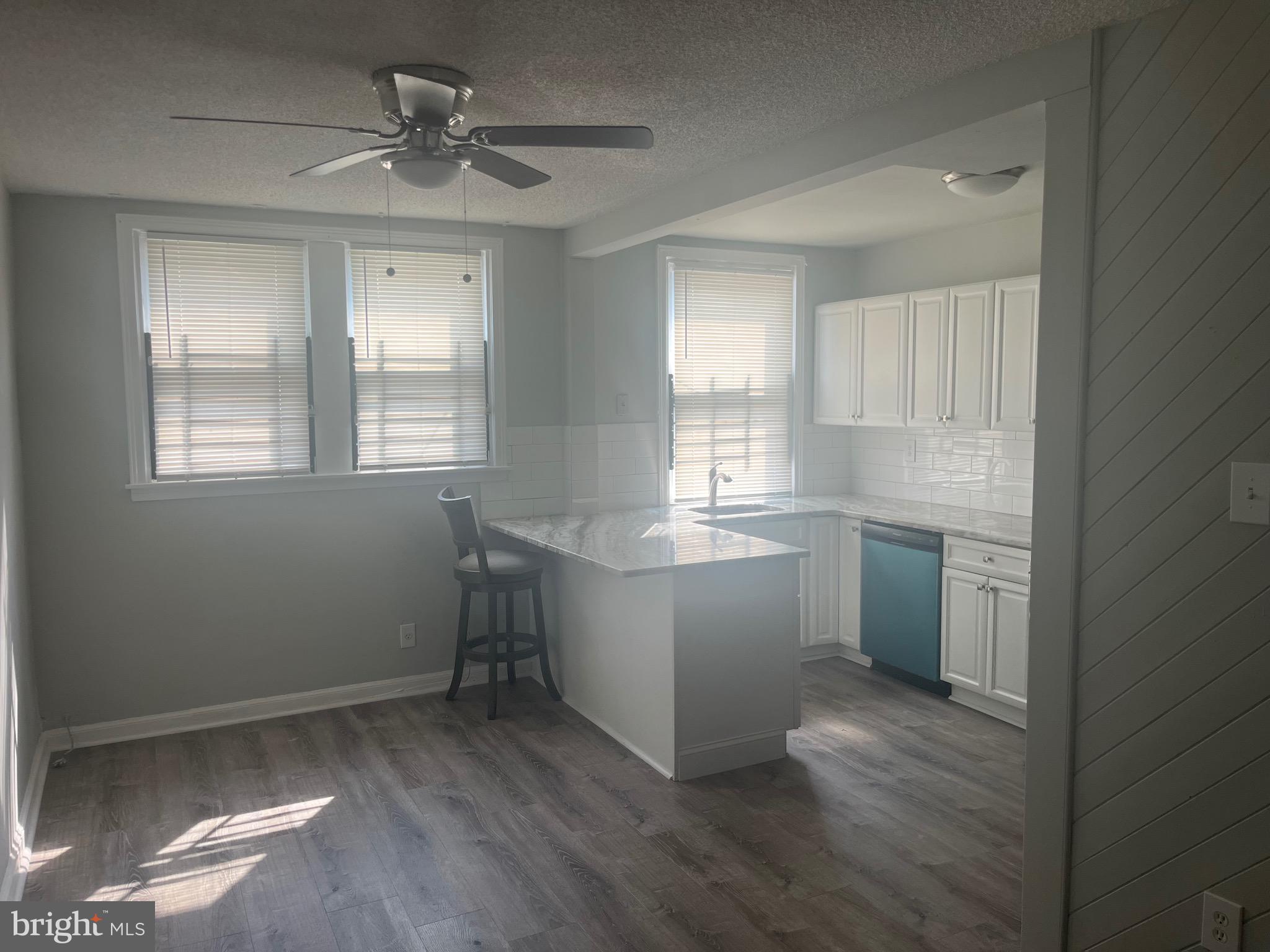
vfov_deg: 53.1
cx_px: 635
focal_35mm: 26
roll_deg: +0.7
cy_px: 476
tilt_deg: -4.1
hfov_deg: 67.3
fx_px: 954
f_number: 1.6
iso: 40
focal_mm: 5.1
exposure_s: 1/133
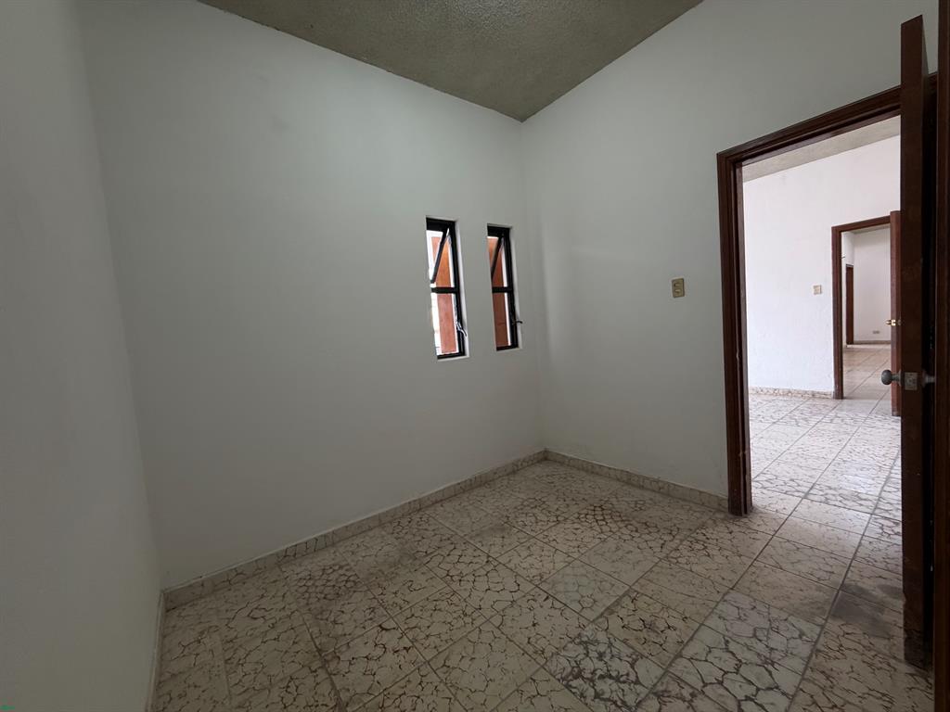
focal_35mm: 14
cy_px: 356
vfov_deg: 85.7
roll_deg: +4.2
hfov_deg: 102.1
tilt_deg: -4.3
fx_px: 384
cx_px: 475
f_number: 2.2
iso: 160
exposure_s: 1/120
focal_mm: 2.22
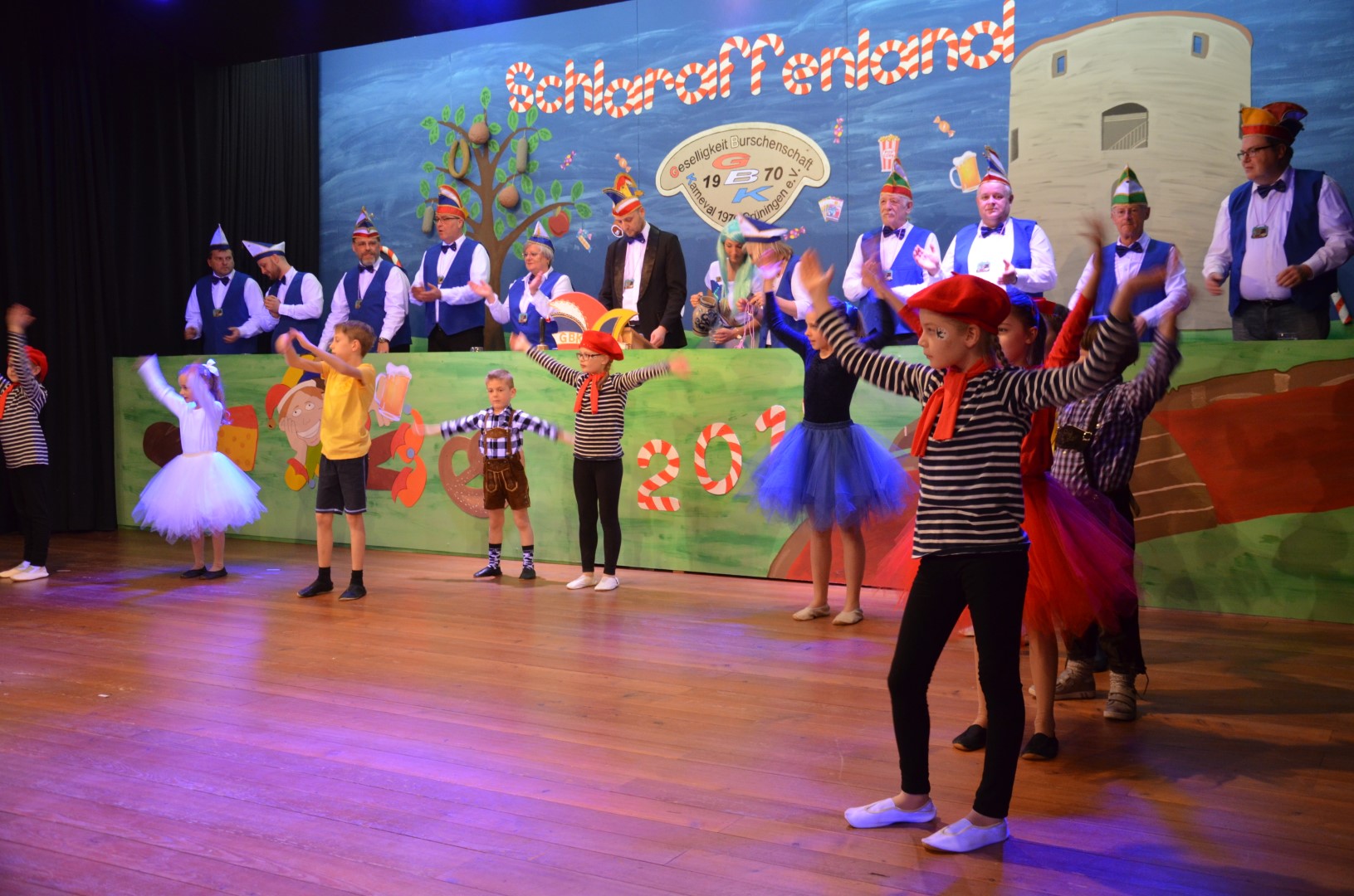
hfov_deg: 53.2
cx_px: 677
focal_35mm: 36
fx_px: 1351
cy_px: 448
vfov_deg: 36.7
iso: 1100
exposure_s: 1/30
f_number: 3.8
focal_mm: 24
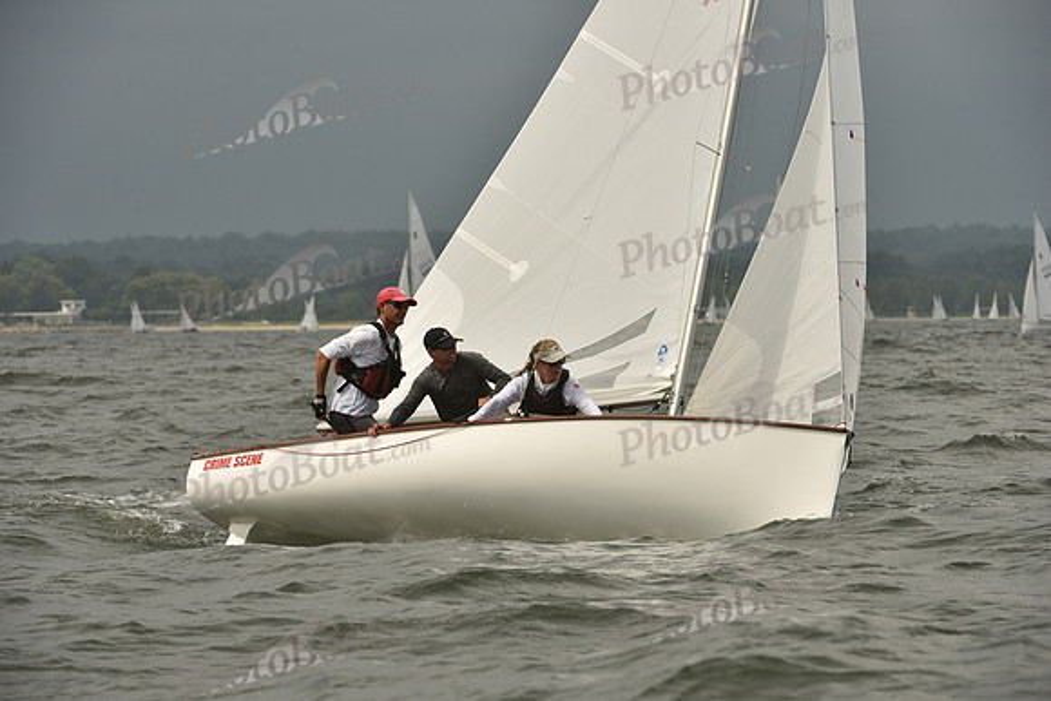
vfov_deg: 5.5
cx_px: 526
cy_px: 350
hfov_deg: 8.2
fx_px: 7300
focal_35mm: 250
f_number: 9
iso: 320
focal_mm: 250
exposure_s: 1/1250
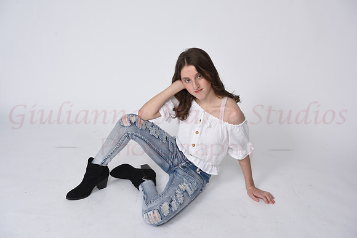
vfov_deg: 33.4
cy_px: 119
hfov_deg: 48.4
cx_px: 178
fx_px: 397
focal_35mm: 40
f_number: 9
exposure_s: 1/125
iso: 160
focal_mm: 40
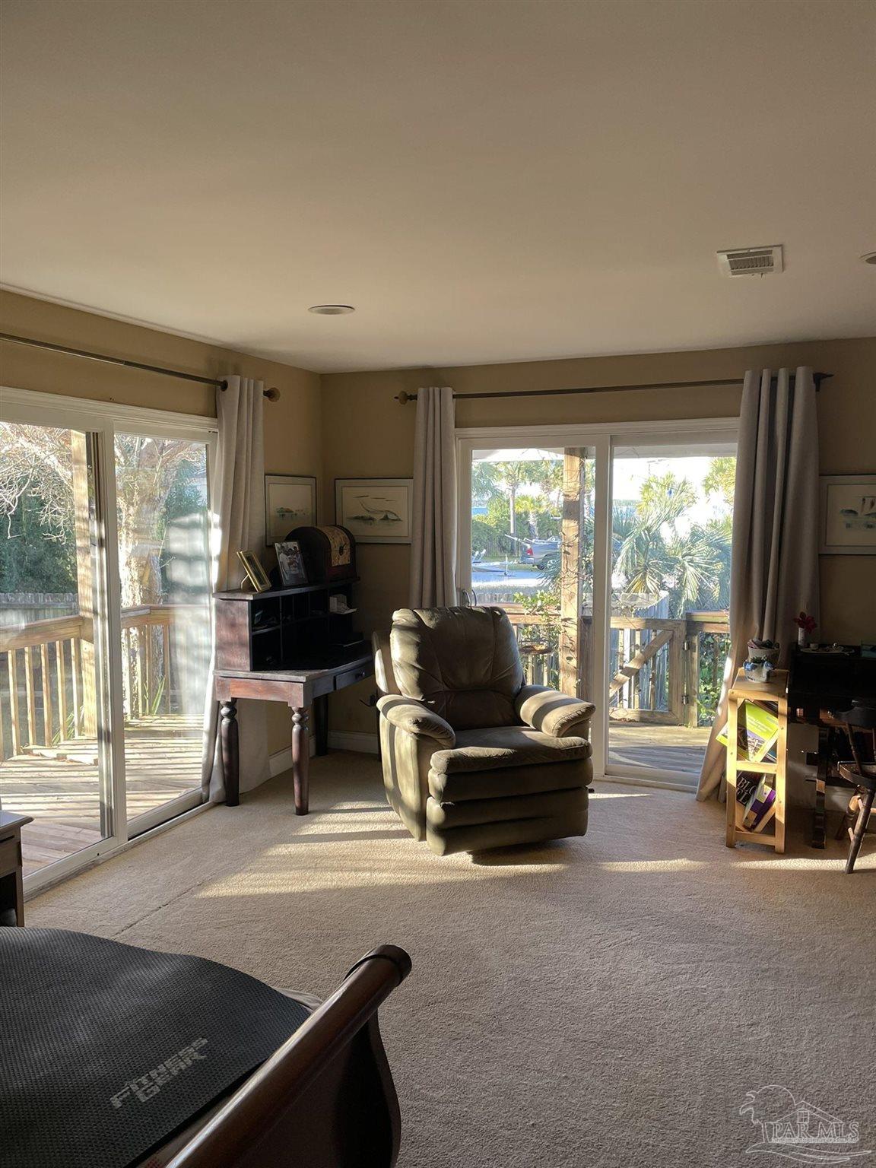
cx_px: 438
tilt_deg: -4.2
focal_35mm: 26
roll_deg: +0.5
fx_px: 877
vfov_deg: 67.3
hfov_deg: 53.1
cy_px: 584
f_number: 1.6
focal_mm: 4.2
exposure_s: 1/121
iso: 80
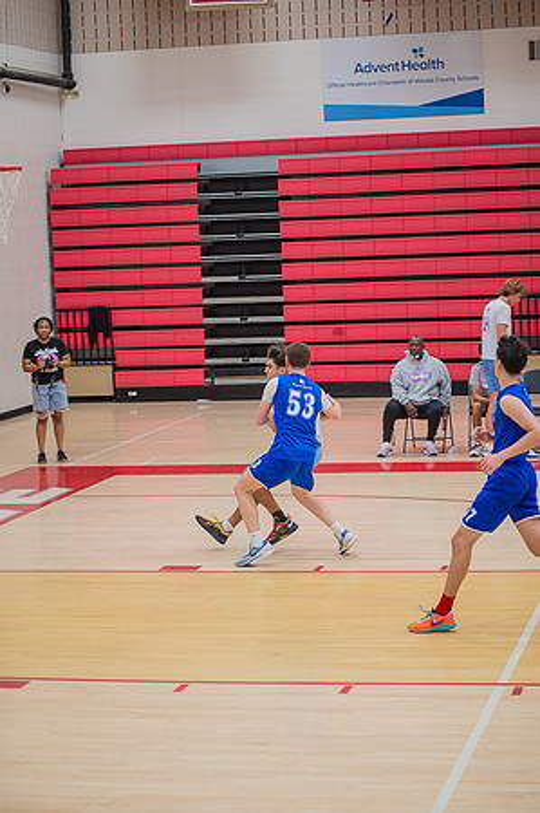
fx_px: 2030
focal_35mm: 90
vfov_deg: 22.6
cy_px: 406
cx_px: 270
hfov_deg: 15.2
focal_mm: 90
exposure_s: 1/250
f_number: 4.5
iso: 1000
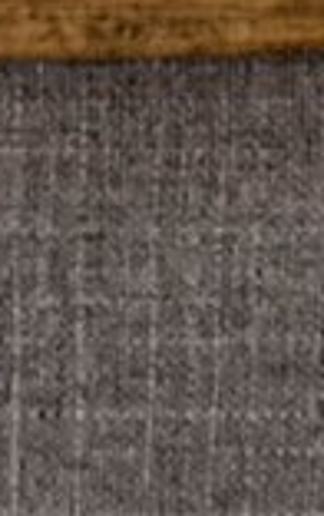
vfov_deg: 9.8
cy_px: -972
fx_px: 2379
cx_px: -66
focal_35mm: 169
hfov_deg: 7.7
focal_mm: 16
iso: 400
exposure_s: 1/20
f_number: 8
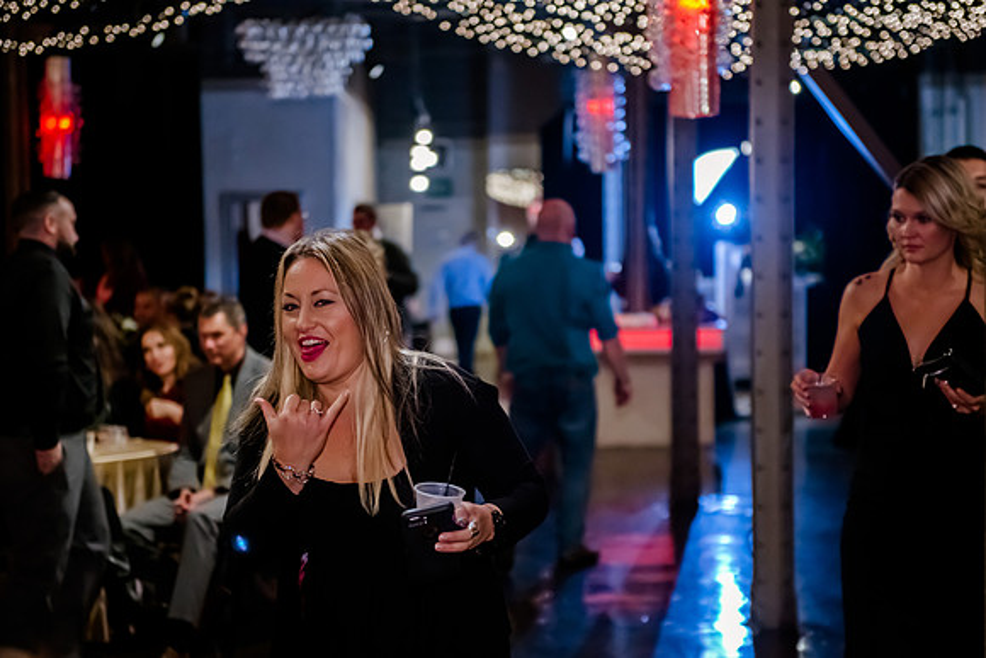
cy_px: 383
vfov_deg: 16.7
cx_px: 475
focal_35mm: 82
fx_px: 2238
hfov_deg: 24.8
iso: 5000
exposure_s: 1/200
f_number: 2.8
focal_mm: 70
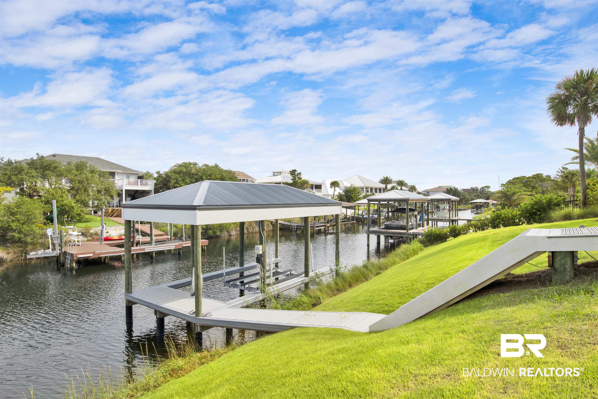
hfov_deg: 86.9
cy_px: 200
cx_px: 299
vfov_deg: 64.6
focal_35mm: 19
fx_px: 316
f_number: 11
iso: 200
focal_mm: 19
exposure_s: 1/320
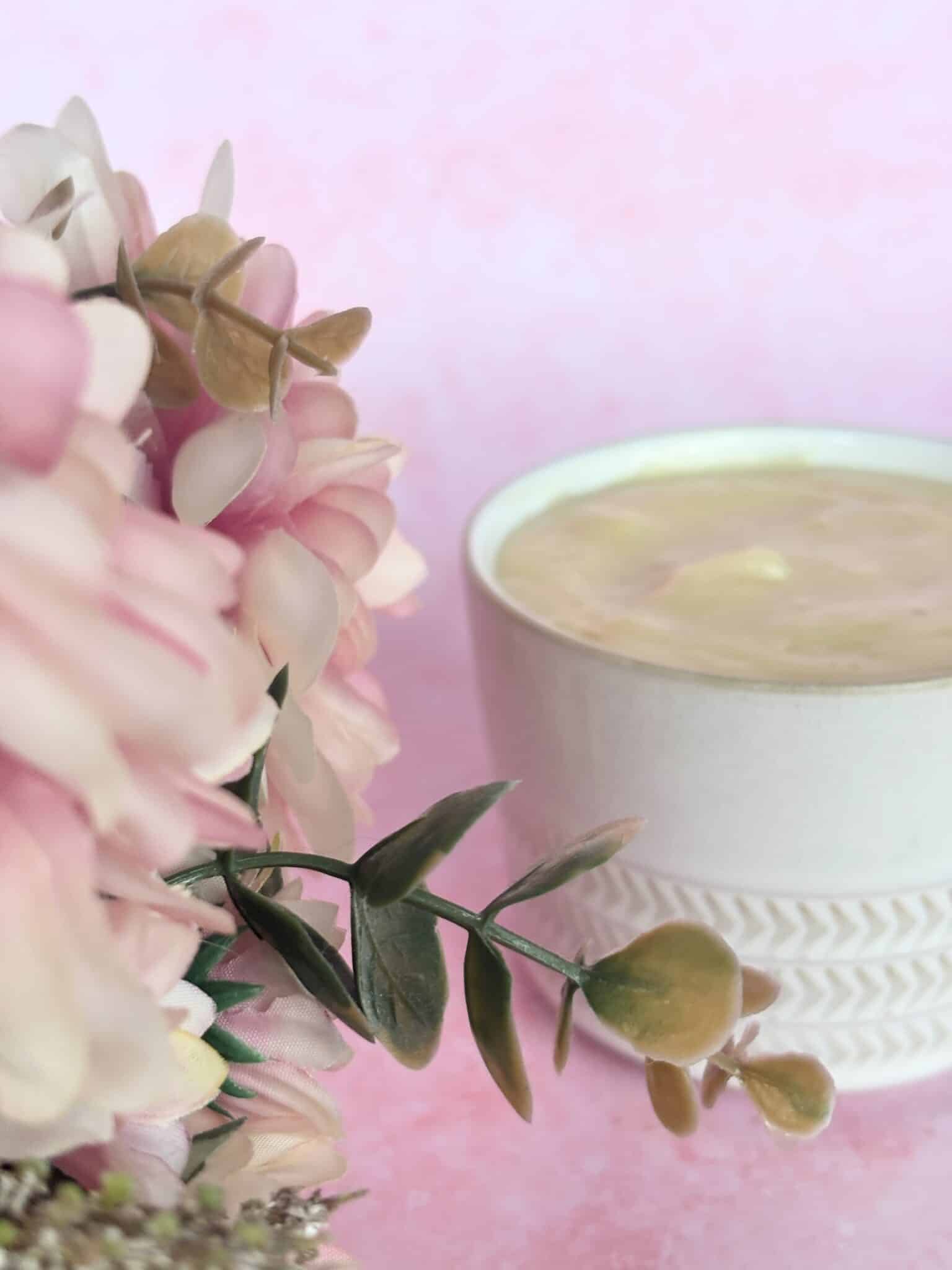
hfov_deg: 28.0
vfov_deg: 36.8
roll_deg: +1.0
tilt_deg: -24.8
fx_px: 1907
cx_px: 476
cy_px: 635
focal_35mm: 52
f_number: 1.6
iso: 50
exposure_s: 1/89
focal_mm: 5.96
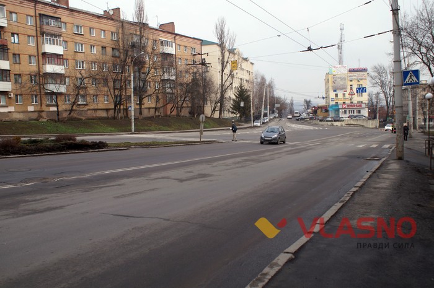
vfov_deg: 39.9
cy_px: 144
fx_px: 397
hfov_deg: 57.3
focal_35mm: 33
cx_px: 217
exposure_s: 1/200
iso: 100
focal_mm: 22
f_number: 5
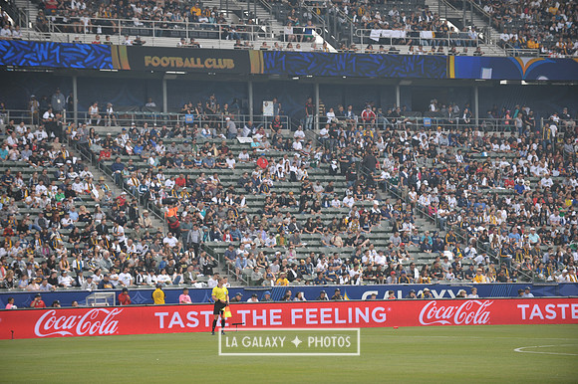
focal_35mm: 155
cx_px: 289
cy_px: 192
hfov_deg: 13.3
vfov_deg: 8.8
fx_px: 2487
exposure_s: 1/2500
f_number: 3.5
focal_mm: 155
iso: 320
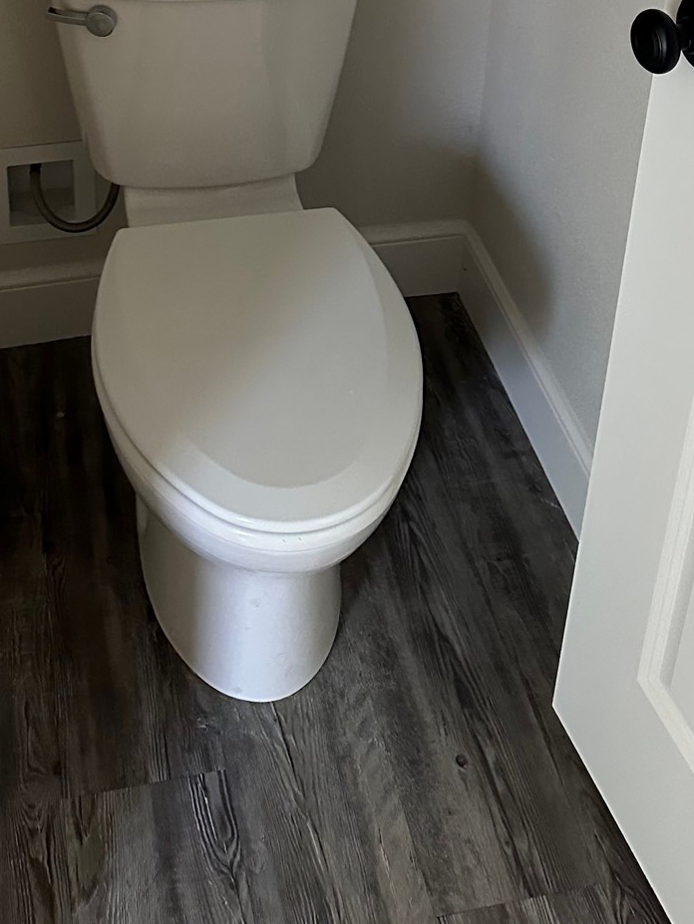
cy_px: -59
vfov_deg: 32.4
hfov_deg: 27.5
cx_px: 276
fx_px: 1416
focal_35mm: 53
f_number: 1.78
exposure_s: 1/60
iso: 640
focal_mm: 6.86
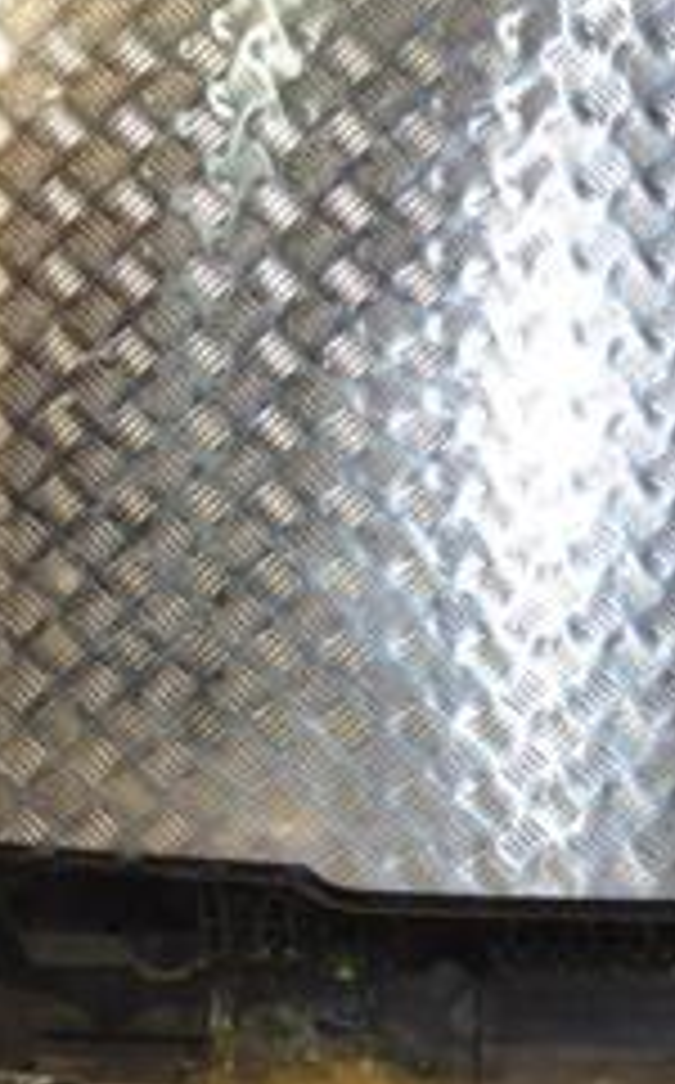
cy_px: 702
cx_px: 756
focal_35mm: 122
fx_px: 3602
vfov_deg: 17.1
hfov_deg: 10.6
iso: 250
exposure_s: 1/125
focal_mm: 32
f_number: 4.8
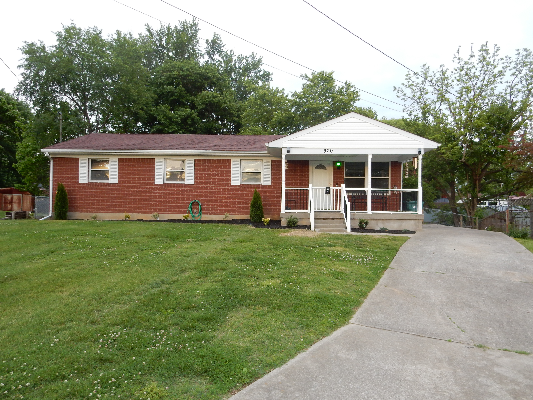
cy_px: 200
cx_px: 266
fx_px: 385
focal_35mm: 25
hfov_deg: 69.4
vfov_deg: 54.9
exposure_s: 1/40
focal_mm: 4.5
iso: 180
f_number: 3.7
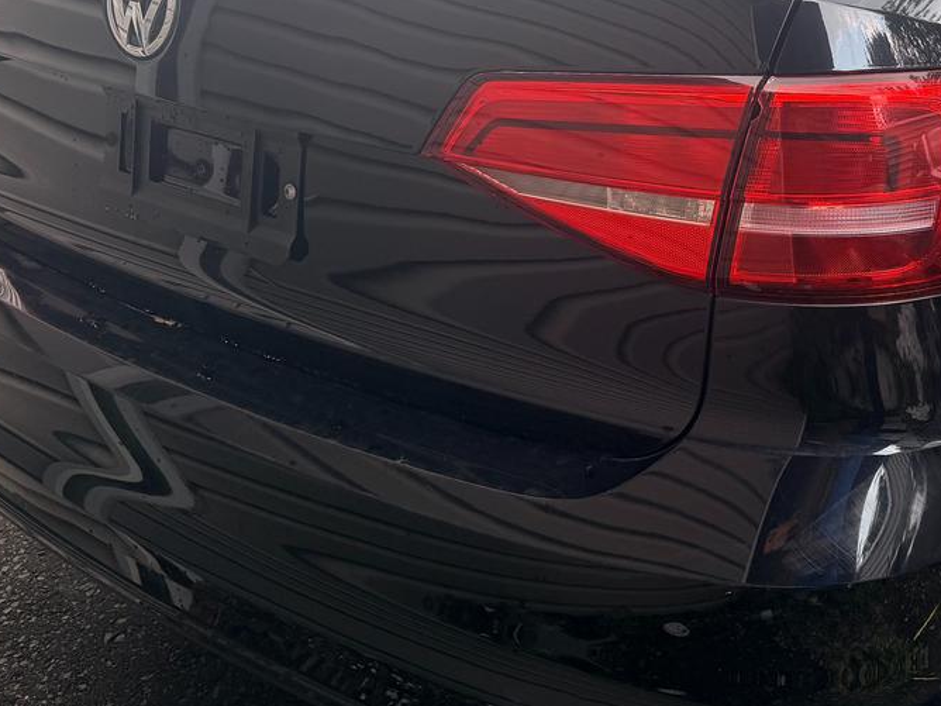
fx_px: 1250
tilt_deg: -20.2
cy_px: 130
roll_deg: +0.9
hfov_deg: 39.9
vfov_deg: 30.7
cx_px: 725
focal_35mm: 46
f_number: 1.78
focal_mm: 6.76
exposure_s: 1/888
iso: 100
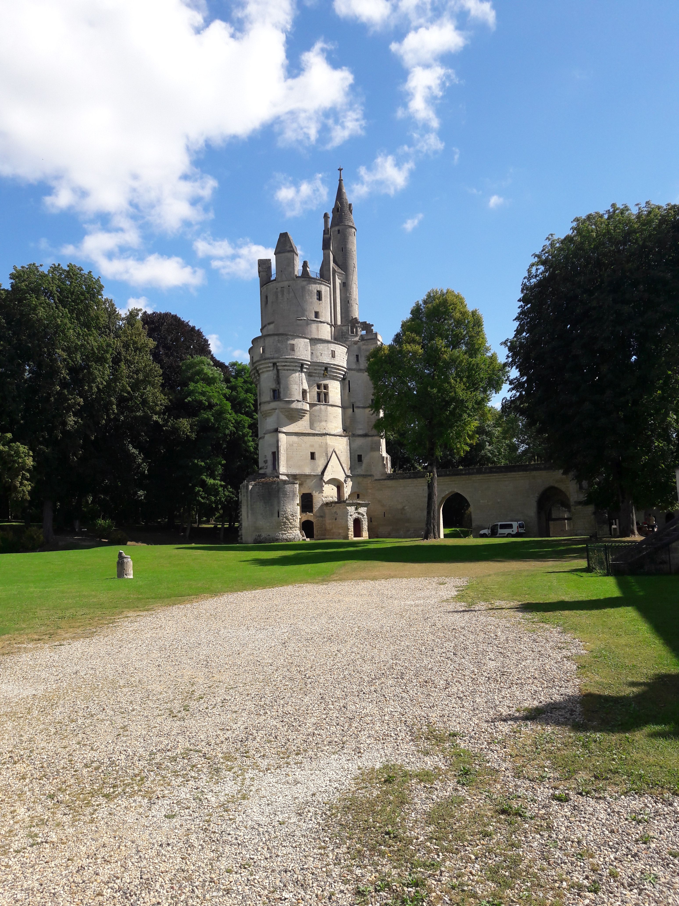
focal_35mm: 28
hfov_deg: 49.7
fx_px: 732
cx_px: 340
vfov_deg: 63.4
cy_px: 453
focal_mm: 3.7
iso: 40
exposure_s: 1/1328
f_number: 1.9
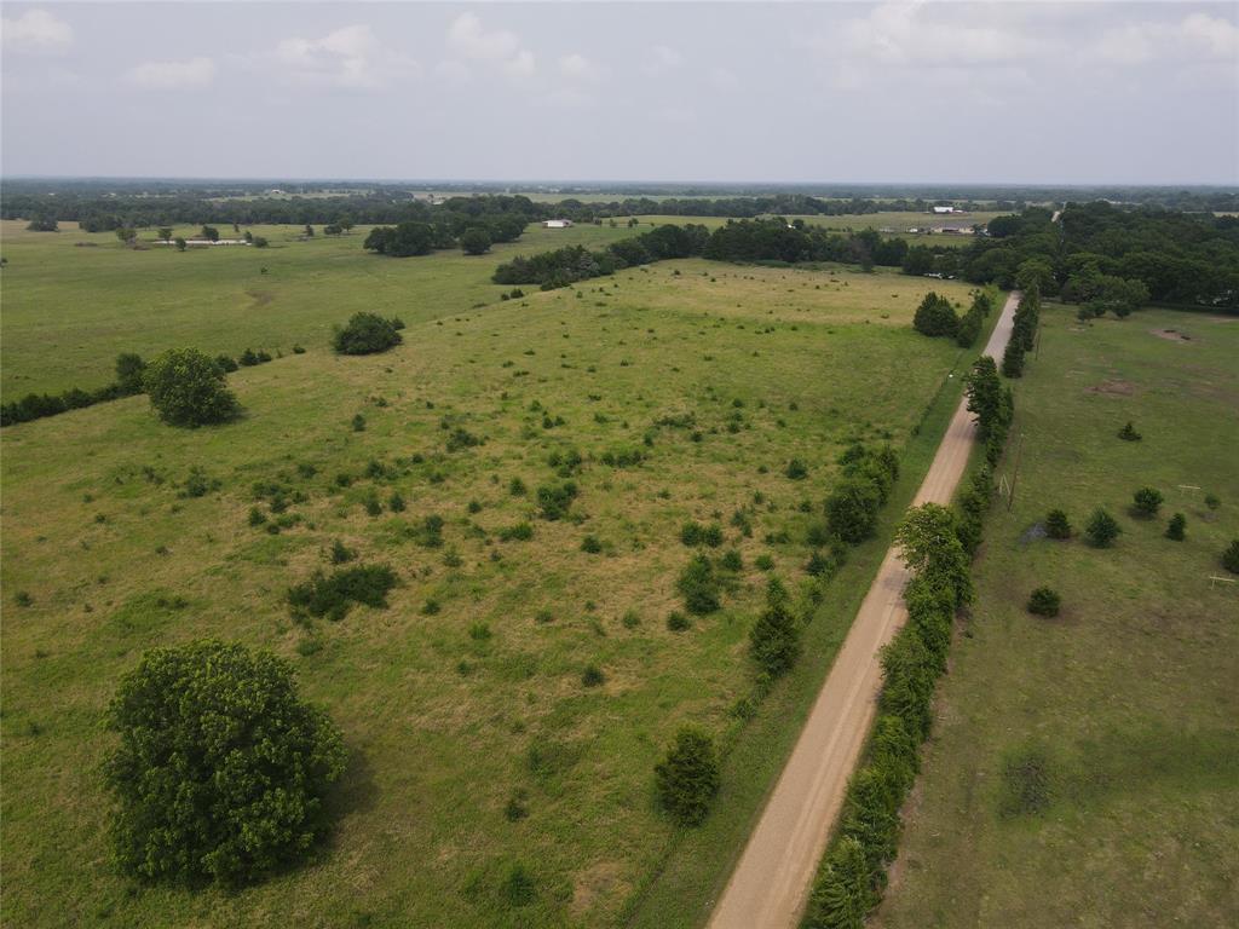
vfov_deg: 56.8
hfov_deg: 71.6
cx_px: 620
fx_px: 859
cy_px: 464
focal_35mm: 24
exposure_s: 1/640
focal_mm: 4.5
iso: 100
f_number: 2.8
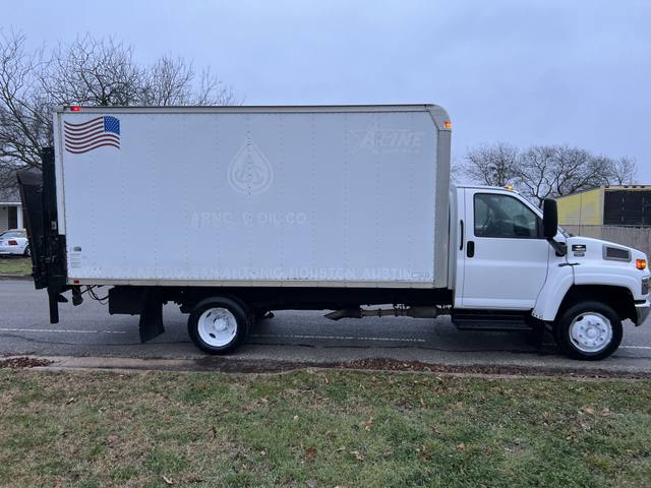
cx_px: 326
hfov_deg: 67.3
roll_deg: +0.4
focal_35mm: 26
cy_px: 244
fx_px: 489
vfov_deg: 53.1
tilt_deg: -1.1
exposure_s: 1/121
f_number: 1.5
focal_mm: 5.7
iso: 125
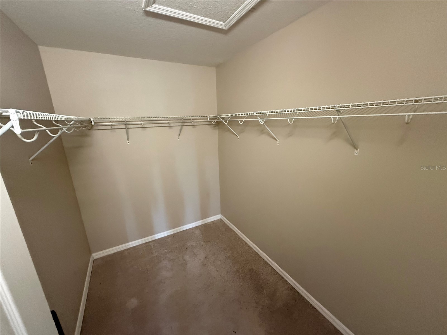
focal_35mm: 14
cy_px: 168
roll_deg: +1.9
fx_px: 181
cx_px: 224
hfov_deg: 102.1
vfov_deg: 85.7
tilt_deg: -16.3
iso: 640
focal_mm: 2.22
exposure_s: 1/60
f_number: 2.2
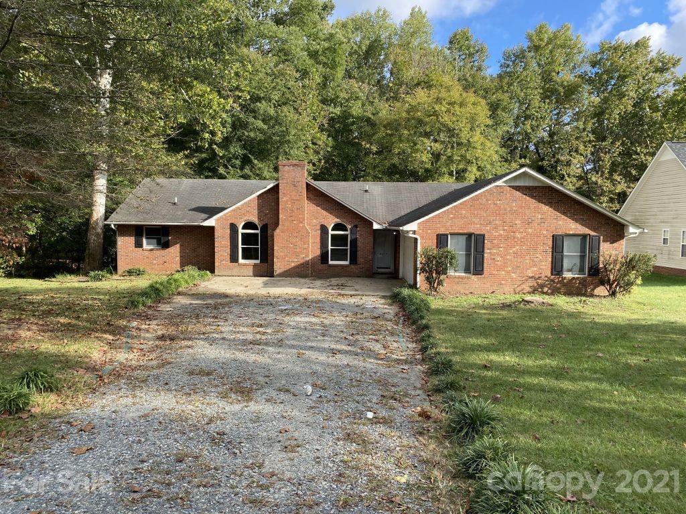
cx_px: 343
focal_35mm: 26
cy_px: 257
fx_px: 515
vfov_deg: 53.1
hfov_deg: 67.3
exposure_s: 1/827
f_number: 1.8
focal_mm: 4.25
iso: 32
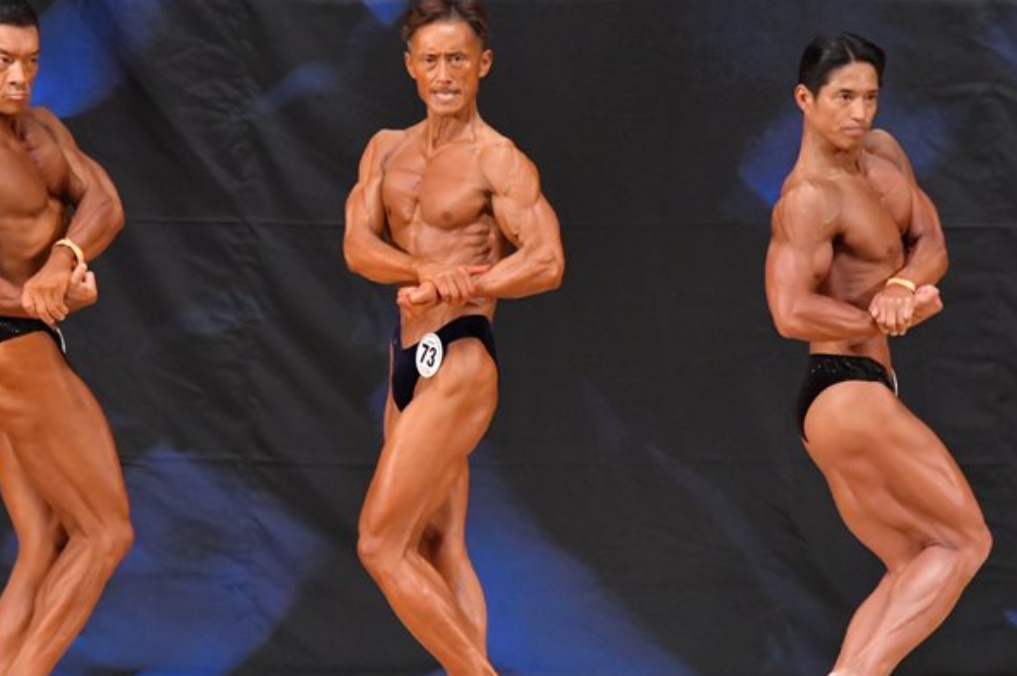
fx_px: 10500
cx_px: 514
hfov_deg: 5.5
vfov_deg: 3.7
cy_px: 327
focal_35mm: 372
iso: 6400
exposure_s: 1/400
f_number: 5.6
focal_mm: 190
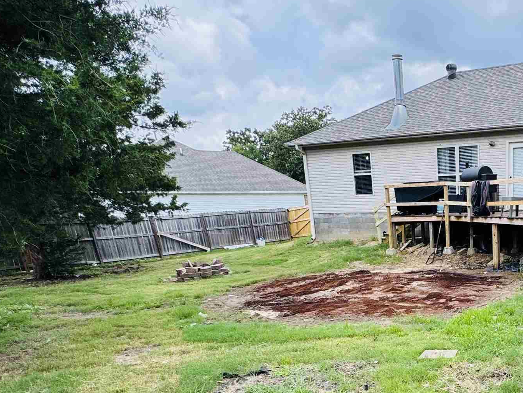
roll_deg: +1.0
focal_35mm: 32
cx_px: 468
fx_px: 483
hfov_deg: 50.6
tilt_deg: -17.7
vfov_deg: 40.4
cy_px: 362
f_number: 2.2
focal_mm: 2.22
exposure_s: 1/361
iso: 40
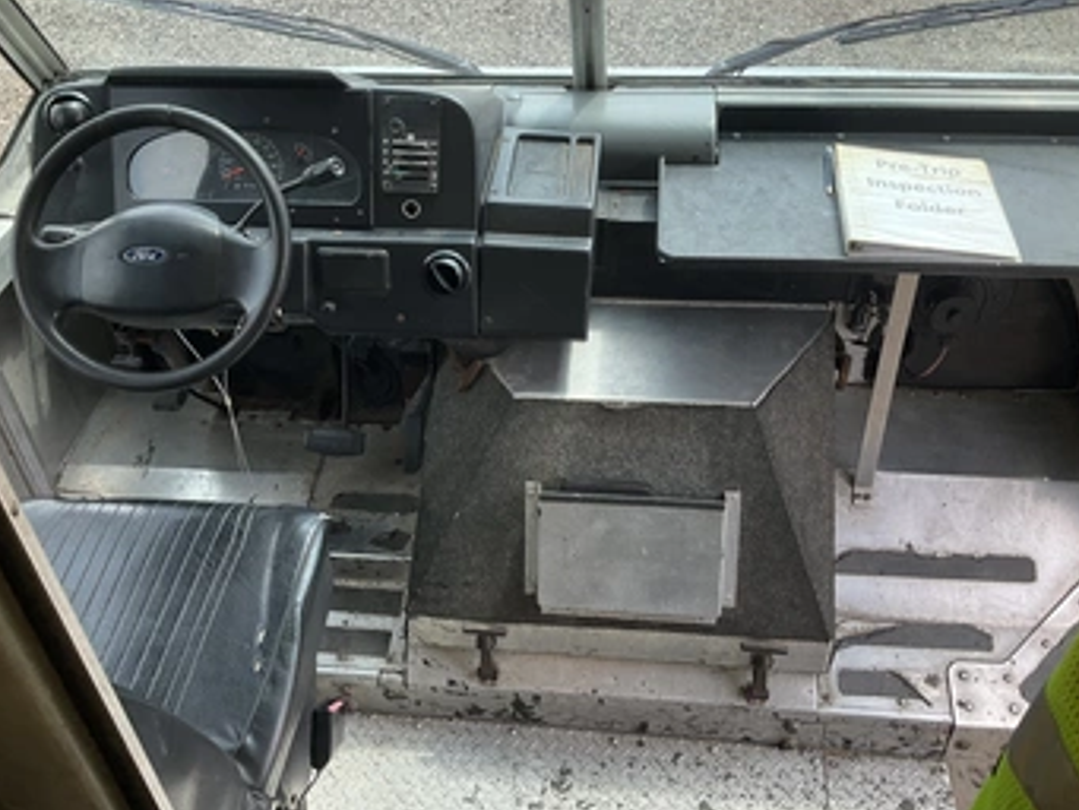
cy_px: 377
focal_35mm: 34
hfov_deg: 53.9
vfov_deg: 41.8
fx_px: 1060
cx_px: 519
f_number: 1.8
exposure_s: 1/280
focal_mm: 3
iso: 25
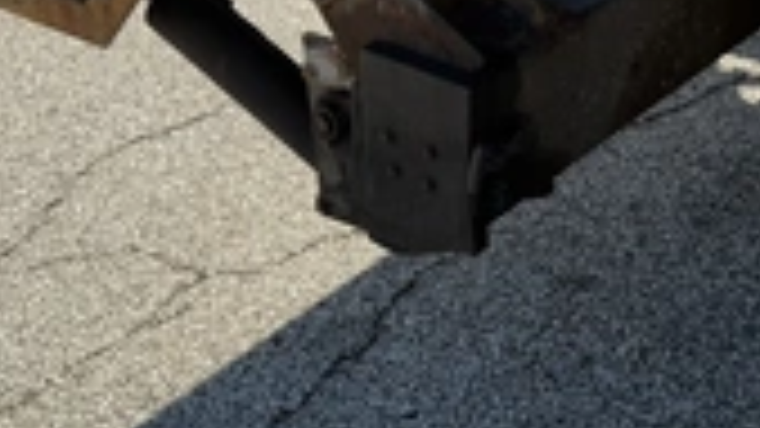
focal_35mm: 62
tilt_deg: -21.8
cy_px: 27
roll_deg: +2.6
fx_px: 1249
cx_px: 517
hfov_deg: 33.5
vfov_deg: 19.0
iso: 80
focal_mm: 6.76
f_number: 1.78
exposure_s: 1/2169
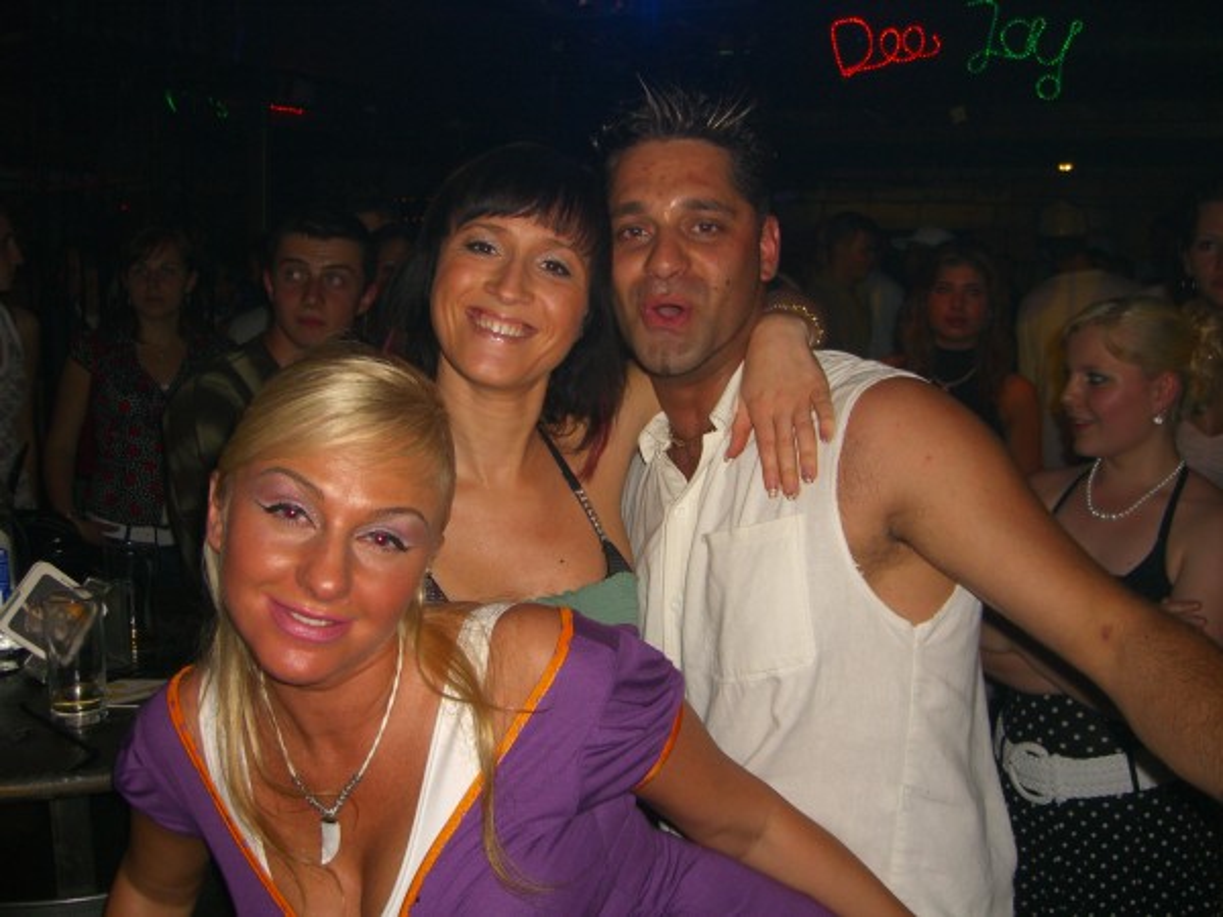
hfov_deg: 49.0
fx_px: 1343
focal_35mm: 38
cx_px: 612
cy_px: 458
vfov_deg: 37.7
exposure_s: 1/60
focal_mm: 7.9
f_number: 2.8
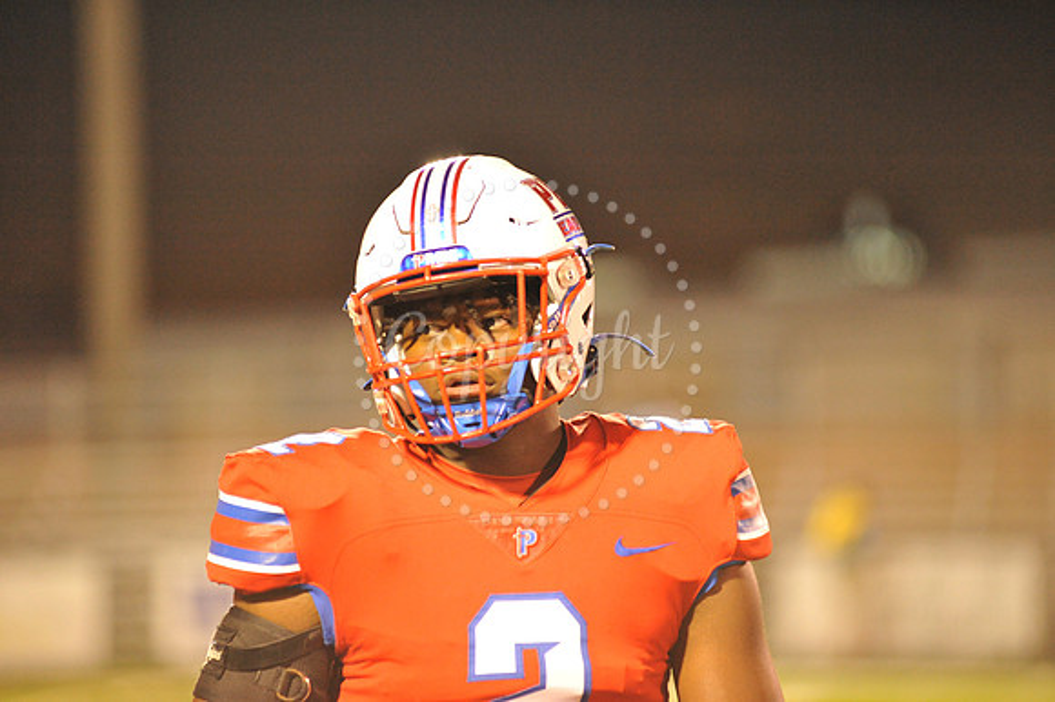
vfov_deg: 6.9
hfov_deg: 10.3
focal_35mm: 200
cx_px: 528
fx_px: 5858
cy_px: 351
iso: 5000
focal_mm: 200
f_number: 3.2
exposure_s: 1/200
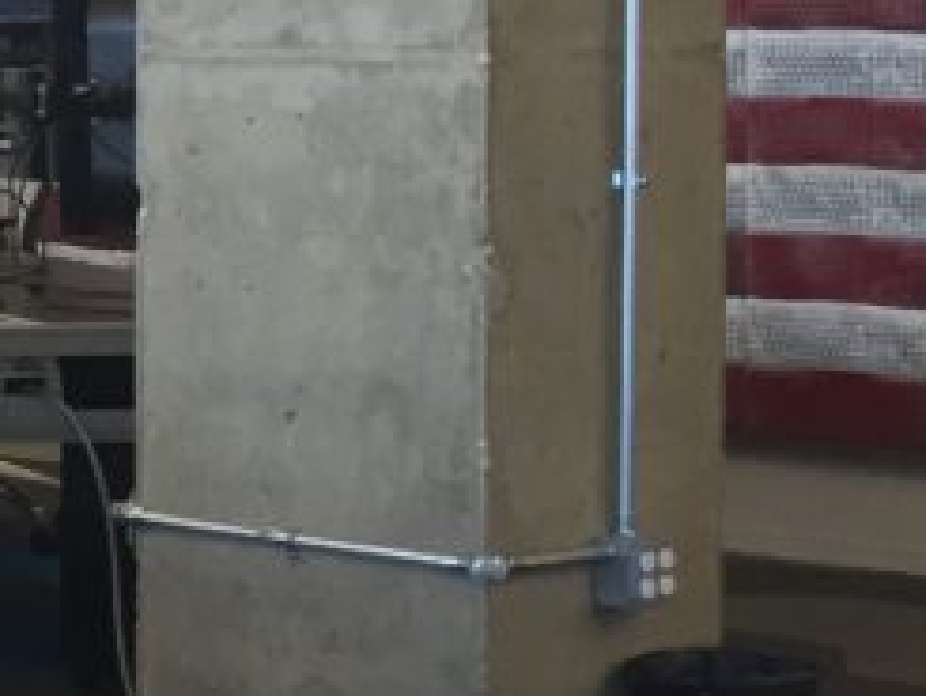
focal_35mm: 142
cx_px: -1058
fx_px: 3800
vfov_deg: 10.4
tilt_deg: -0.5
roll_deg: -0.3
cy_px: 30
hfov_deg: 12.0
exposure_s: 1/40
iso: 40
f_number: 2.2
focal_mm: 4.15
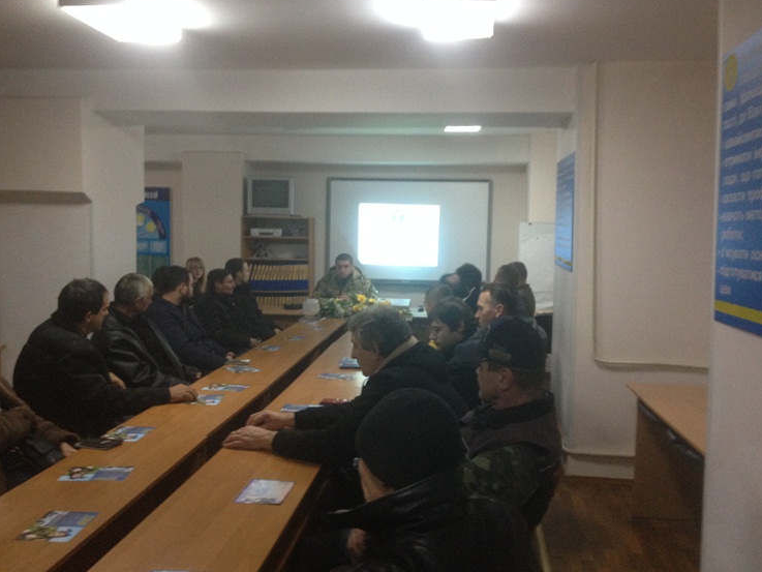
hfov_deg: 49.0
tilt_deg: -4.9
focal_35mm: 38
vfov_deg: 37.7
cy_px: 278
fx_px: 837
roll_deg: +0.2
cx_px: 388
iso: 200
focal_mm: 4.28
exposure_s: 1/20
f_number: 2.4
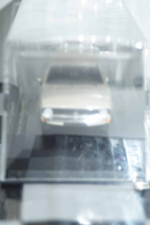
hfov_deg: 11.4
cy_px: 112
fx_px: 750
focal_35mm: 120
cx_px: 75
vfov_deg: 17.1
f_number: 5.6
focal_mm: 80
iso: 500
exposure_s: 1/80
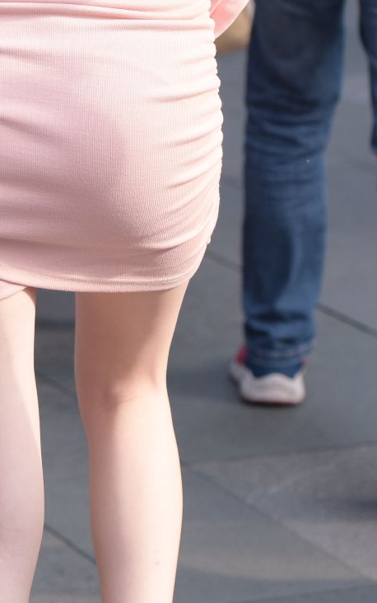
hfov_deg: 6.1
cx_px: -43
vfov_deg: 9.7
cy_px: 4
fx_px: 3535
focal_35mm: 215
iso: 560
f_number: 4
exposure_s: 1/800
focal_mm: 70
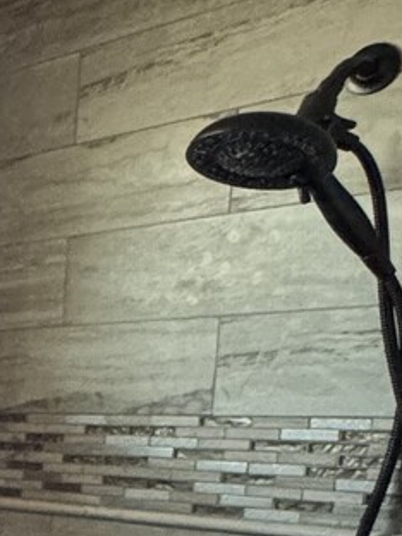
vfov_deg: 26.4
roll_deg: +1.1
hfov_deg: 15.1
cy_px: 557
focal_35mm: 69
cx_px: -500
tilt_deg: -9.0
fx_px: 1068
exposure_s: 1/60
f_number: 2.2
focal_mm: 2.22
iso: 640
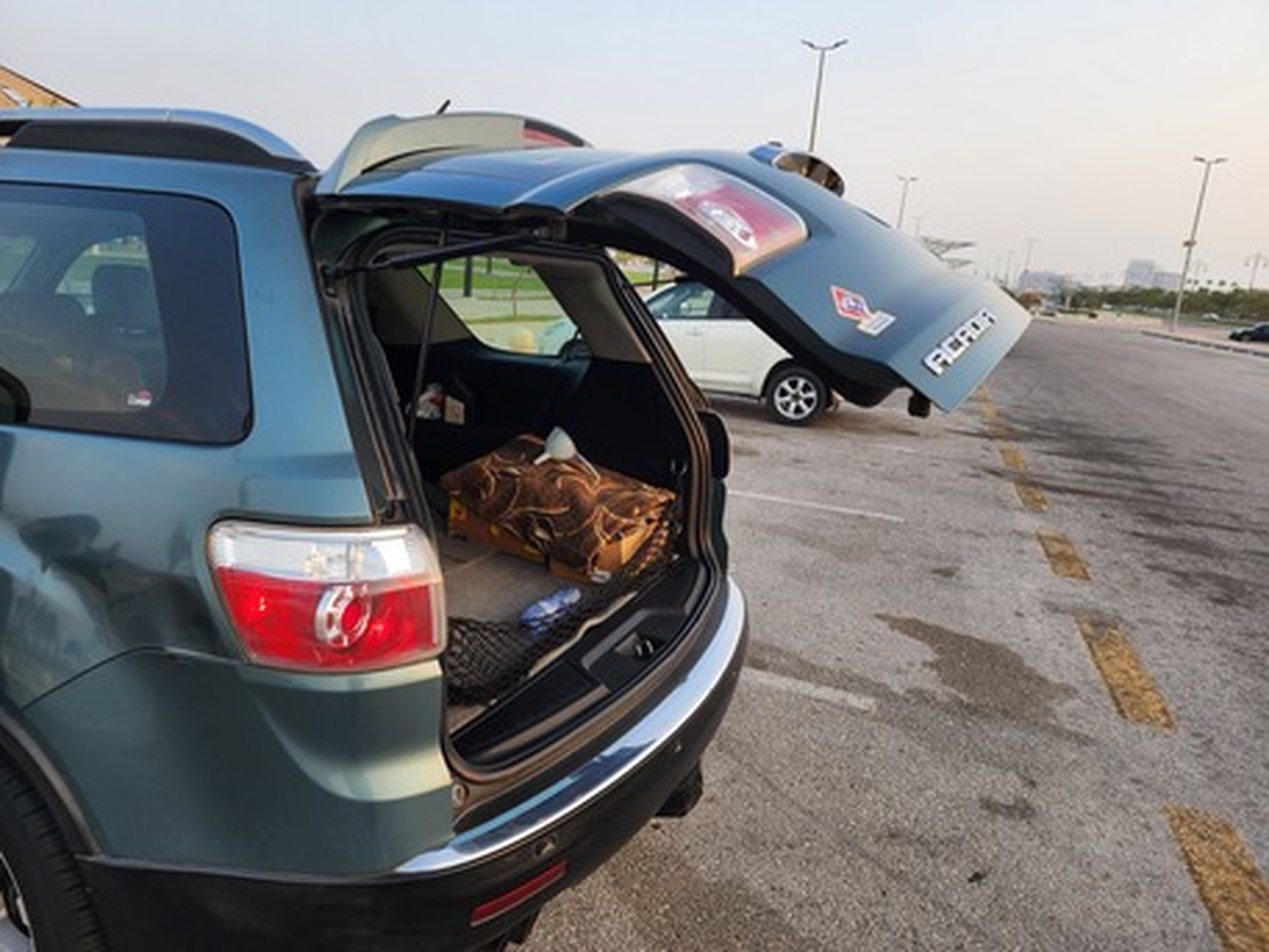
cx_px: 634
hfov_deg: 73.9
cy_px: 476
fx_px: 843
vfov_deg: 58.9
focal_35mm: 23
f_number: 1.8
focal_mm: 6.4
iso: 25
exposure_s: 1/180
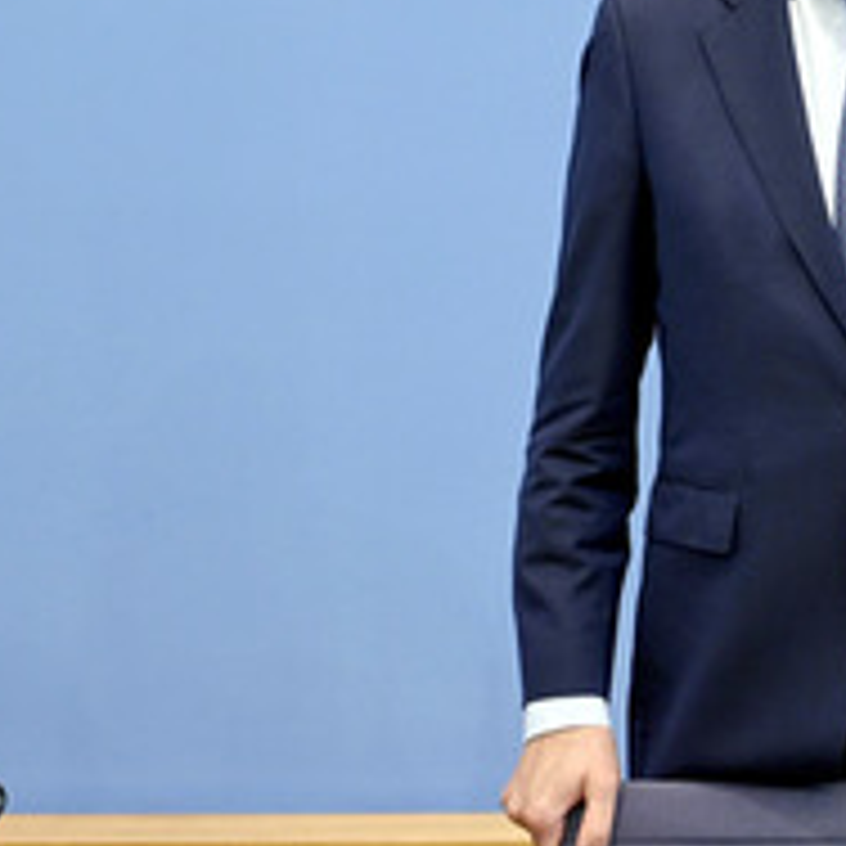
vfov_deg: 27.0
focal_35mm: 63
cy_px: 243
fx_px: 1742
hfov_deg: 25.9
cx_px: 839
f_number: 5.6
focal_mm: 31
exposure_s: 1/400
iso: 3200
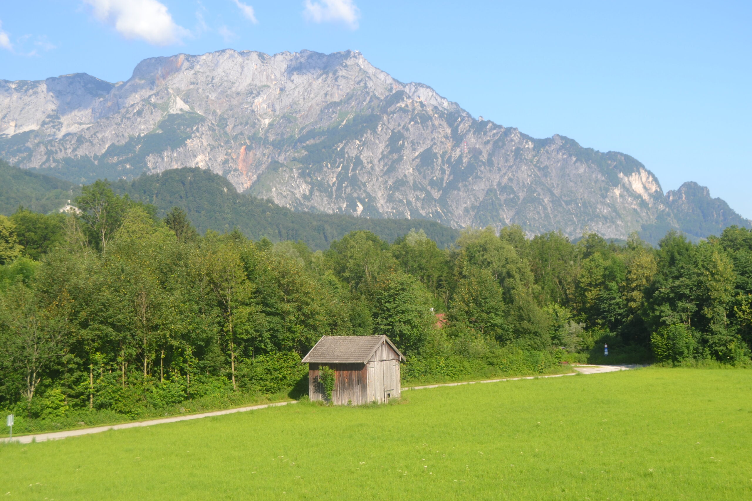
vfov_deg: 25.8
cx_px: 376
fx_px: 1097
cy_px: 250
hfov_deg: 37.8
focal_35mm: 52
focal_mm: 35
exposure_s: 1/200
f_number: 7.1
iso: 100
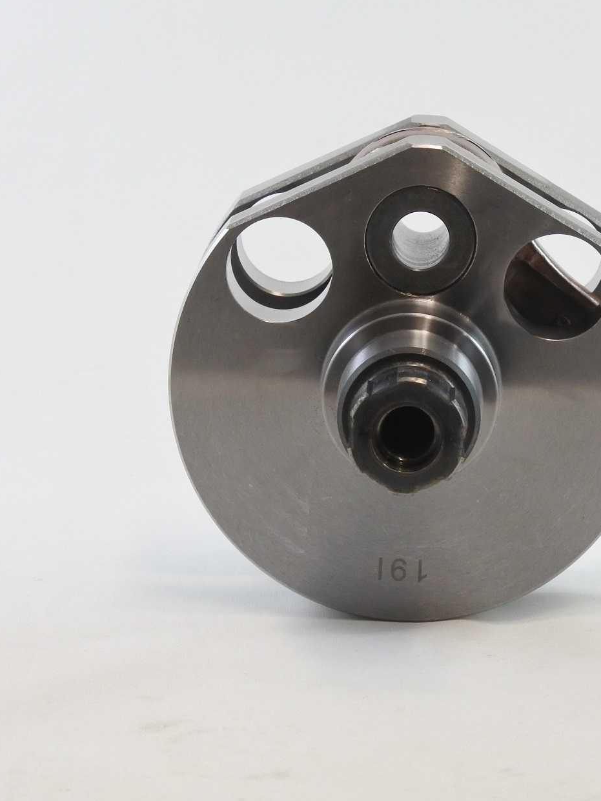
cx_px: 487
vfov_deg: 19.6
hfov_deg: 14.7
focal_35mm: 100
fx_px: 2316
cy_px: 400
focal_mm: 25.6
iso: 720
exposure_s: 1/125
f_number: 5.3
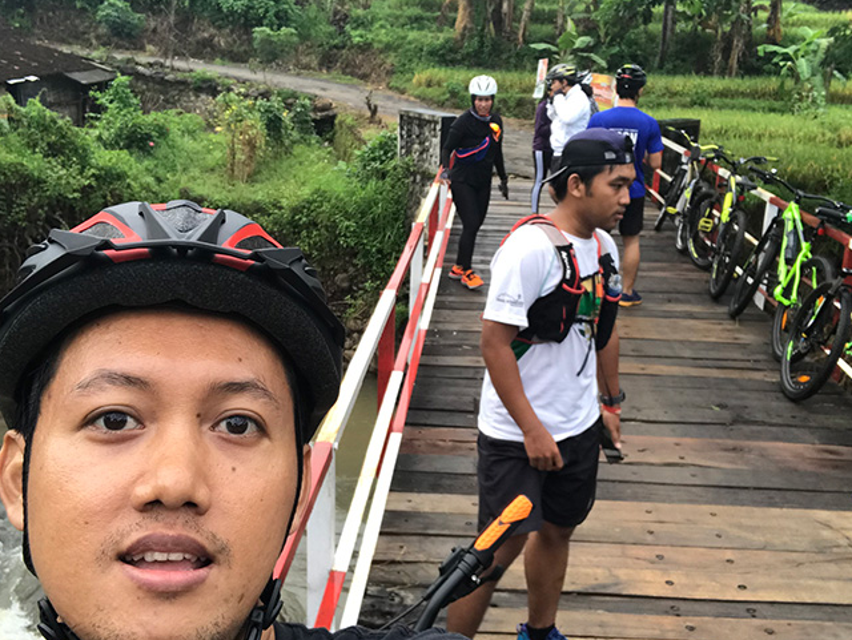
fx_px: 985
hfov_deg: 46.8
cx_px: 431
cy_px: 312
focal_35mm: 40
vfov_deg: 36.0
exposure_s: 1/100
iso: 25
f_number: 2.2
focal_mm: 2.87
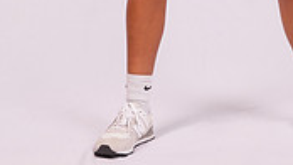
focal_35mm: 190
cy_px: -197
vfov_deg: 6.2
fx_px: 1477
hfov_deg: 11.3
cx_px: 197
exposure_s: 1/200
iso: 200
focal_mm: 70
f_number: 6.3
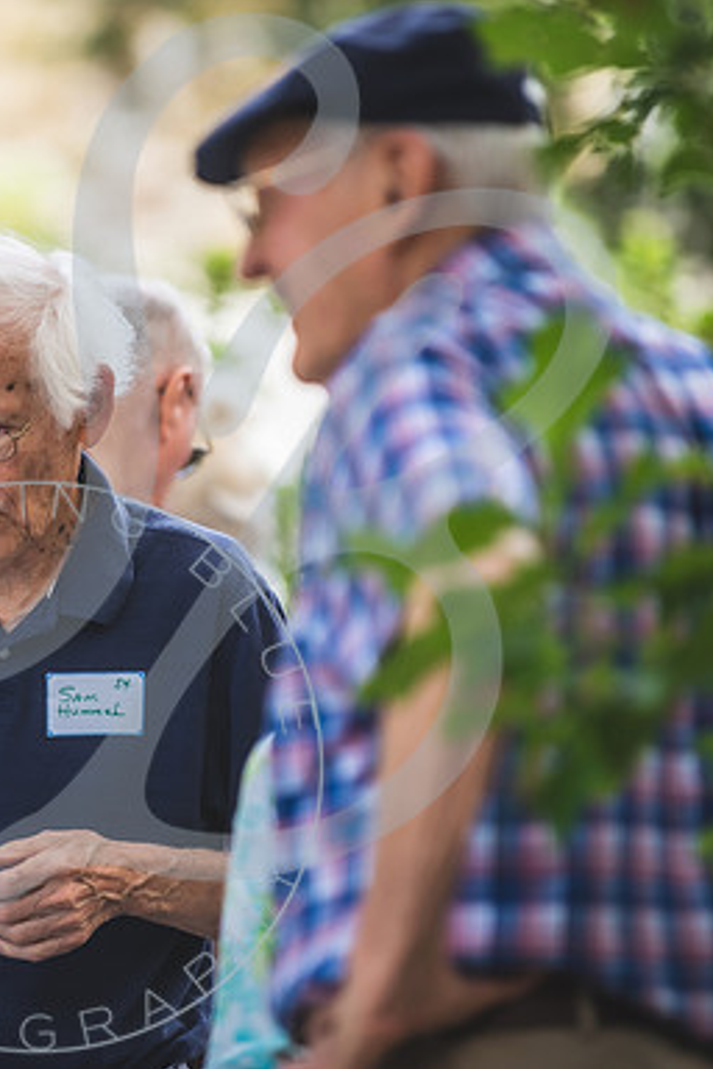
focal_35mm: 302
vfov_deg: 6.8
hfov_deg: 4.5
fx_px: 8971
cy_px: 533
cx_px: 175
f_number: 2.8
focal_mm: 200
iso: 400
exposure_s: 1/400
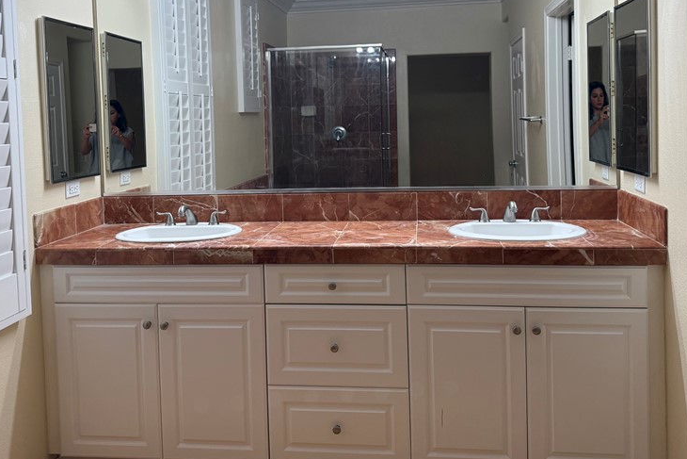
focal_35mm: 35
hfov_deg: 54.4
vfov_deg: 37.3
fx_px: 668
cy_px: 141
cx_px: 337
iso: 100
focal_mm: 6.76
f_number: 1.78
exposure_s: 1/301
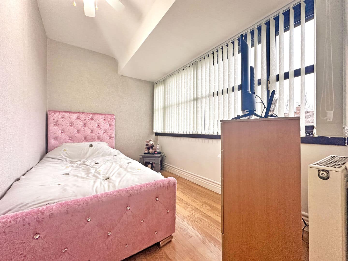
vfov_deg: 85.7
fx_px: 141
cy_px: 130
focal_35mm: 14
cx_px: 174
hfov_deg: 102.1
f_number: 2.2
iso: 160
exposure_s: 1/99
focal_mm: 2.22
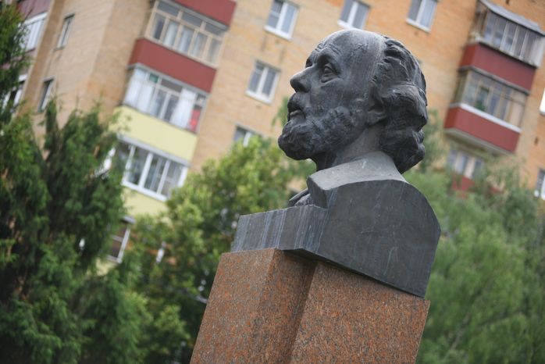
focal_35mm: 105
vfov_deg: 13.1
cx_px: 272
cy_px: 182
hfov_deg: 19.4
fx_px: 1590
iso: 200
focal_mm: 105
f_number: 2.8
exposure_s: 1/640
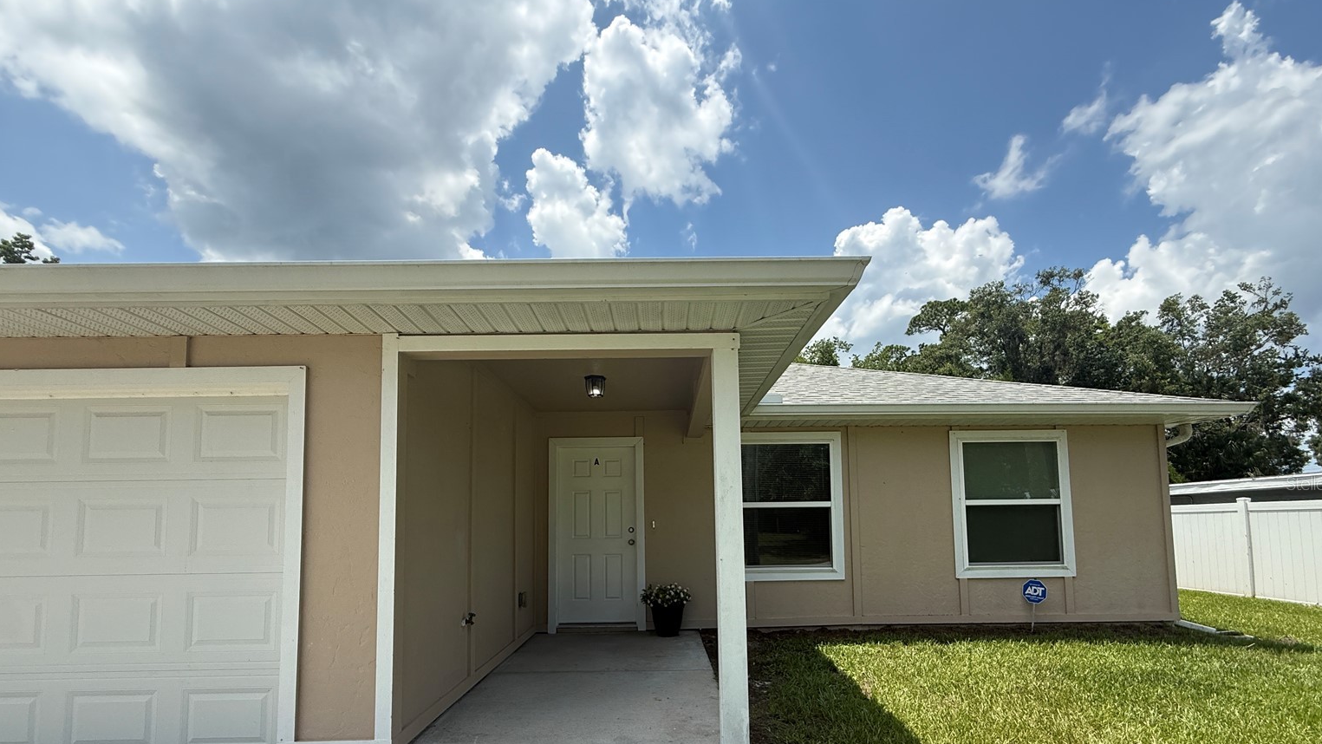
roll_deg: -0.3
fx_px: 561
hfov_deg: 99.4
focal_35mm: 16
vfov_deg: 65.7
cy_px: 483
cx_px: 674
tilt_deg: +7.1
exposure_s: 1/1399
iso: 64
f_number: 2.2
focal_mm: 2.22
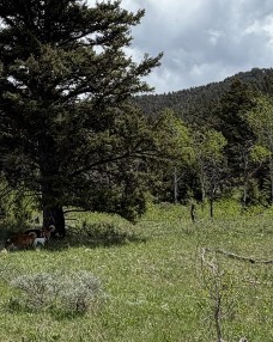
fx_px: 496
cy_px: 133
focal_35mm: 49
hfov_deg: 30.0
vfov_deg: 37.9
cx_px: 53
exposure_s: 1/1464
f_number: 2.2
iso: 20
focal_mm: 2.22
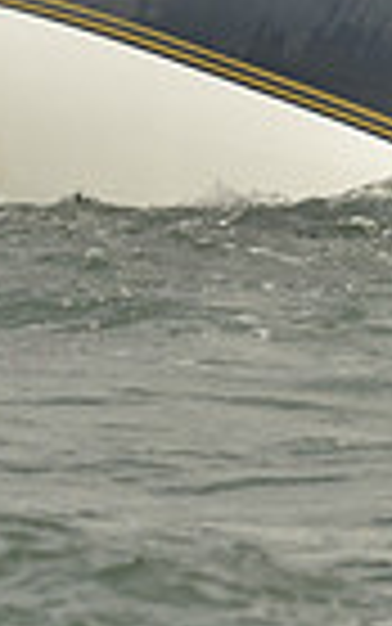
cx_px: 340
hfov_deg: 1.5
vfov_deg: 2.5
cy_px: 104
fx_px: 14514
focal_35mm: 850
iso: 280
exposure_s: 1/1250
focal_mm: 200
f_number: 8
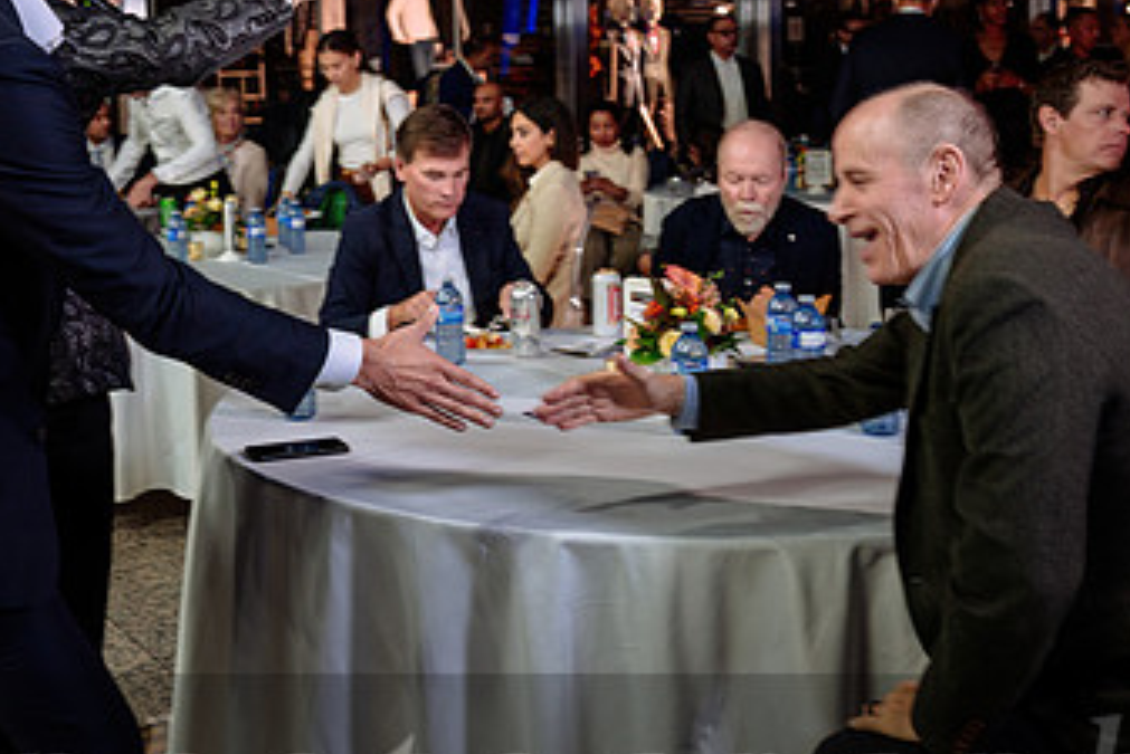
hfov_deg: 40.0
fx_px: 1539
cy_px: 206
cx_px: 412
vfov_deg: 27.2
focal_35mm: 49
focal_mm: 24
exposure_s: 1/100
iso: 500
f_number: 3.2
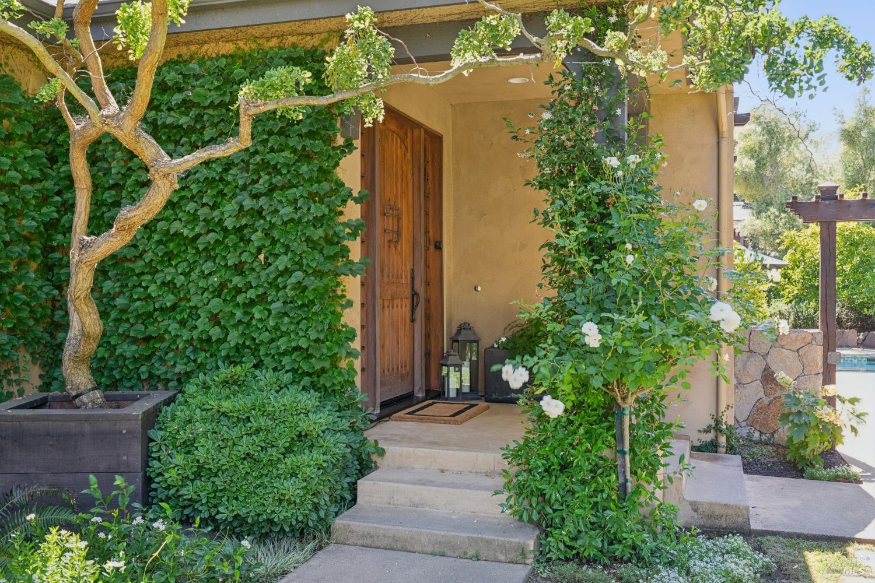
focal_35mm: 34
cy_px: 292
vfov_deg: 38.9
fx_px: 826
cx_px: 438
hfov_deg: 55.8
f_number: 11
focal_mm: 34
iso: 640
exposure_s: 1/25
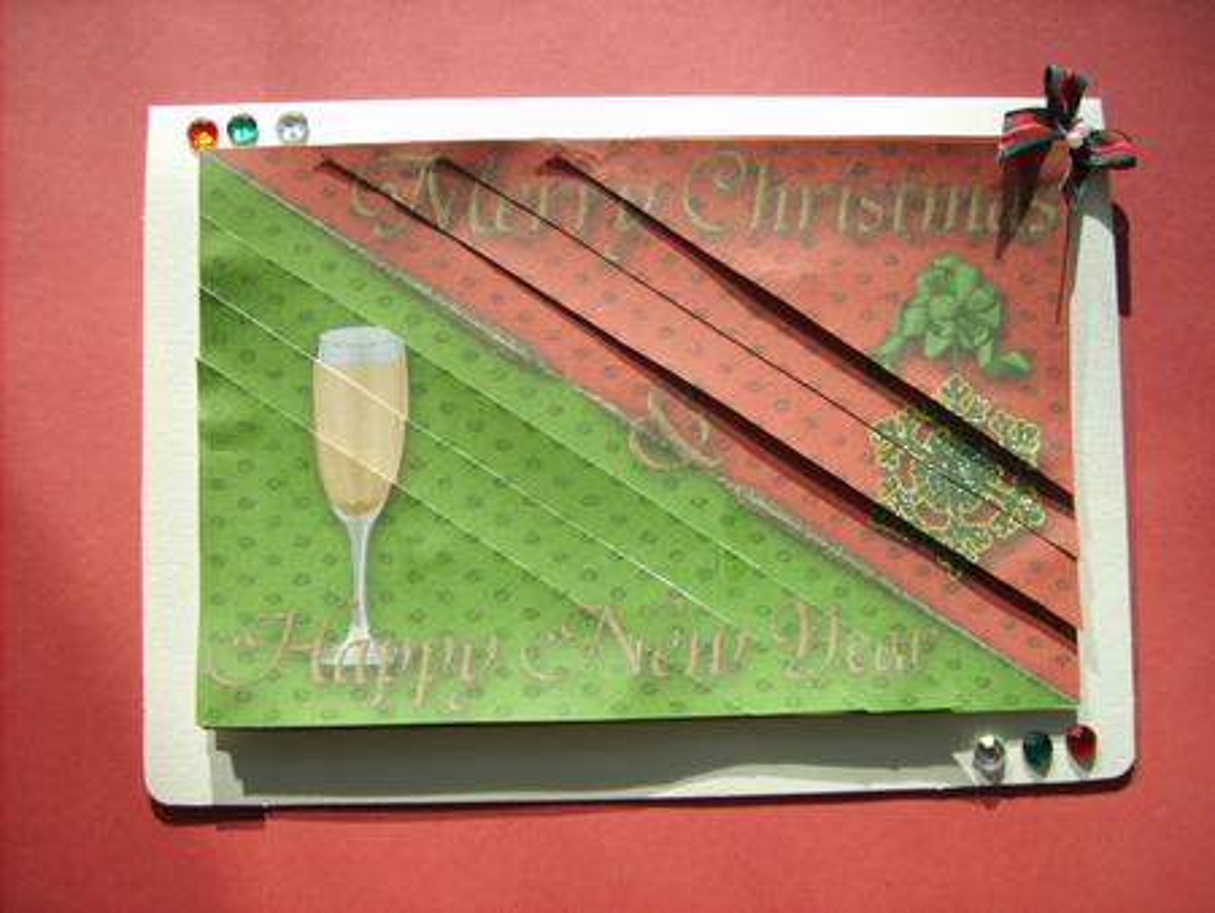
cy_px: 456
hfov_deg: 52.6
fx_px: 1229
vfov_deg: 40.7
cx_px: 608
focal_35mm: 35
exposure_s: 1/250
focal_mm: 5.8
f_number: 7.1
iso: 50
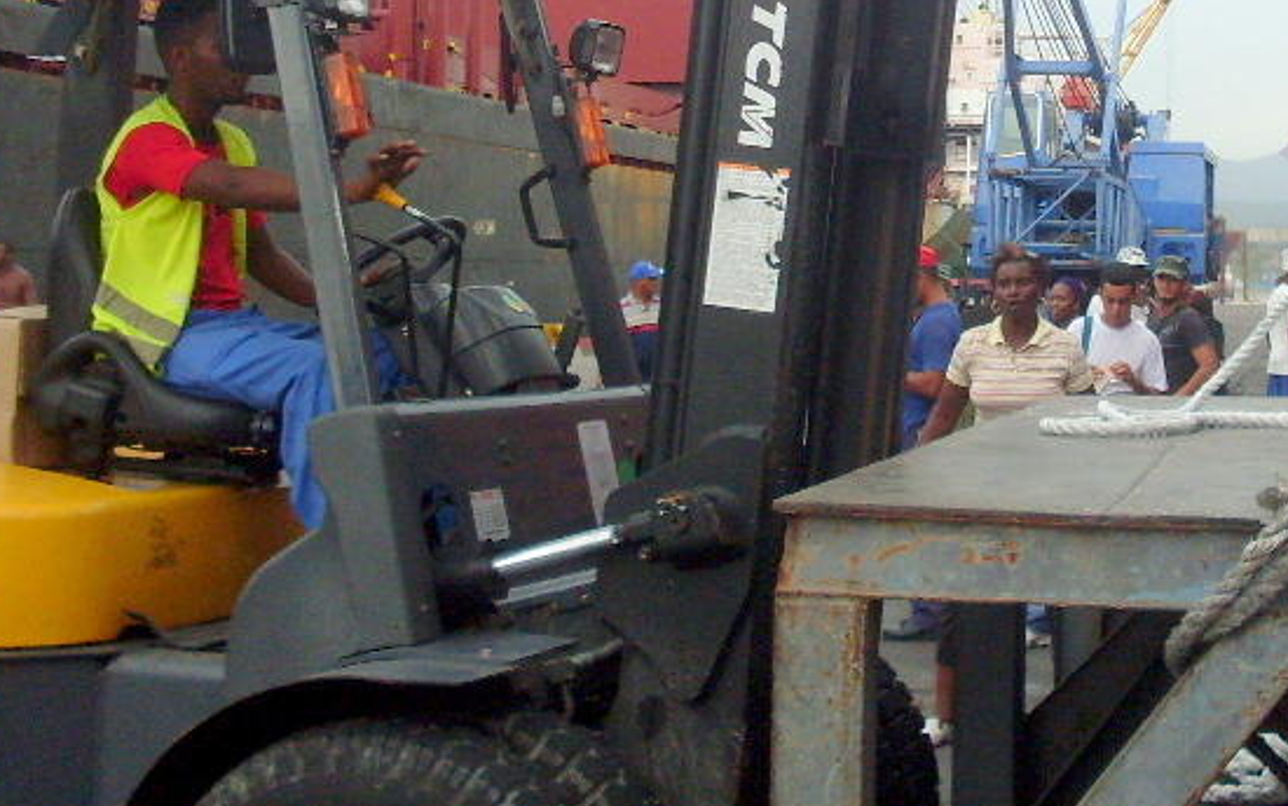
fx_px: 2633
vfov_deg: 17.1
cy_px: 35
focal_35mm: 75
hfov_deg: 27.1
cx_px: 979
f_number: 2.8
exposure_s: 1/350
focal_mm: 6.3
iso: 80
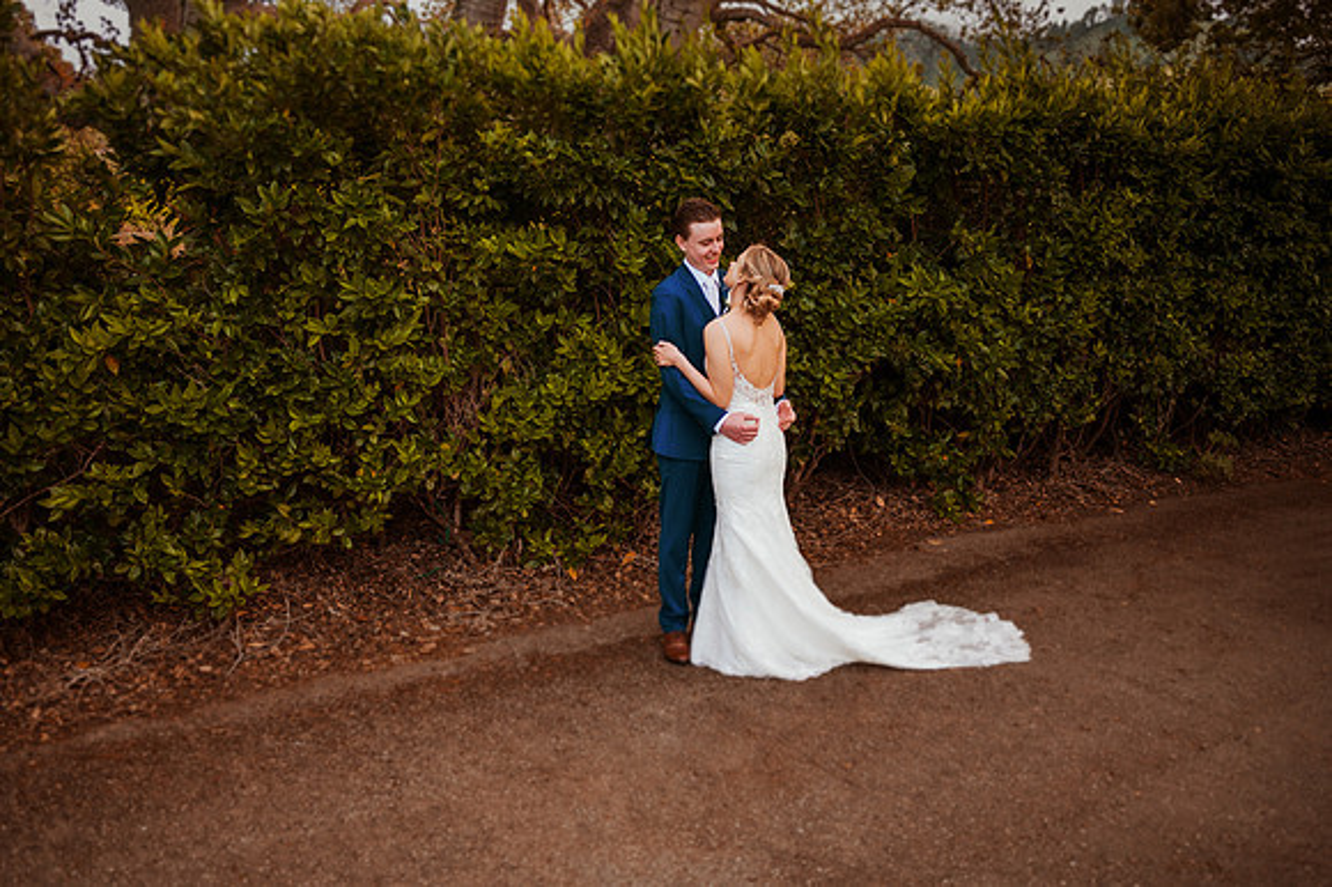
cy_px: 444
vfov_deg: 46.4
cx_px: 666
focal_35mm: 28
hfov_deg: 65.5
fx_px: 1035
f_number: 2.8
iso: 500
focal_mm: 28
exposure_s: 1/640
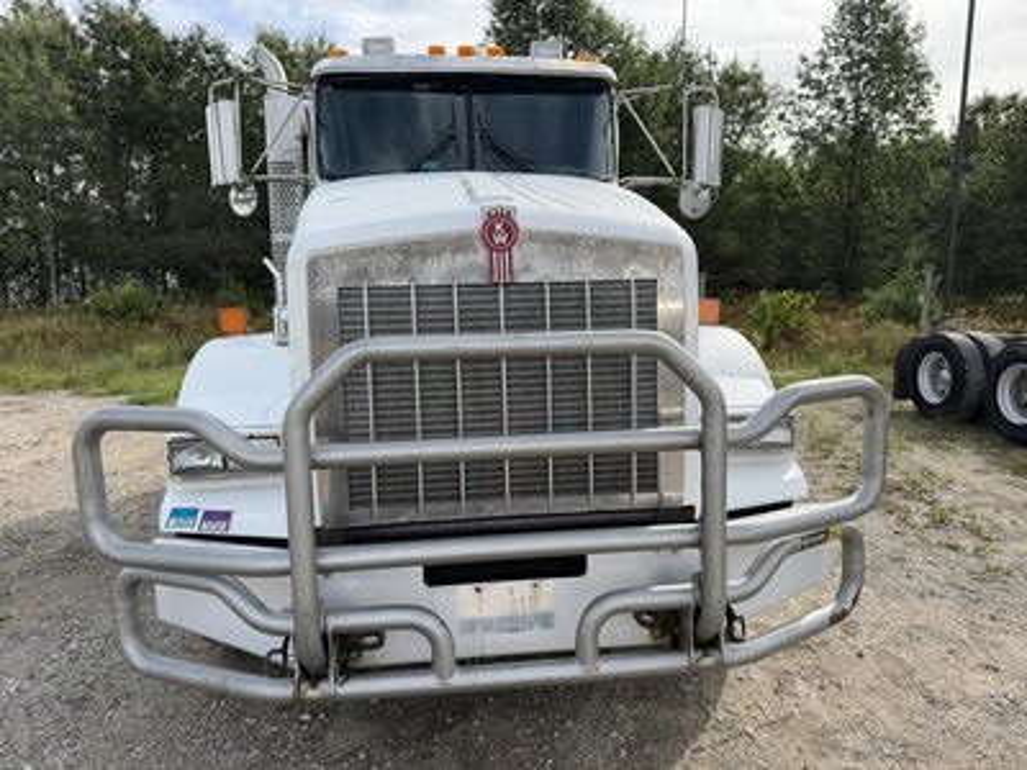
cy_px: 385
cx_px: 514
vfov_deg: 56.8
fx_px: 712
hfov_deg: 71.6
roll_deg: +0.1
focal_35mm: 24
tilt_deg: -7.0
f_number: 1.78
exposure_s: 1/3953
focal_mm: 6.76
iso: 125
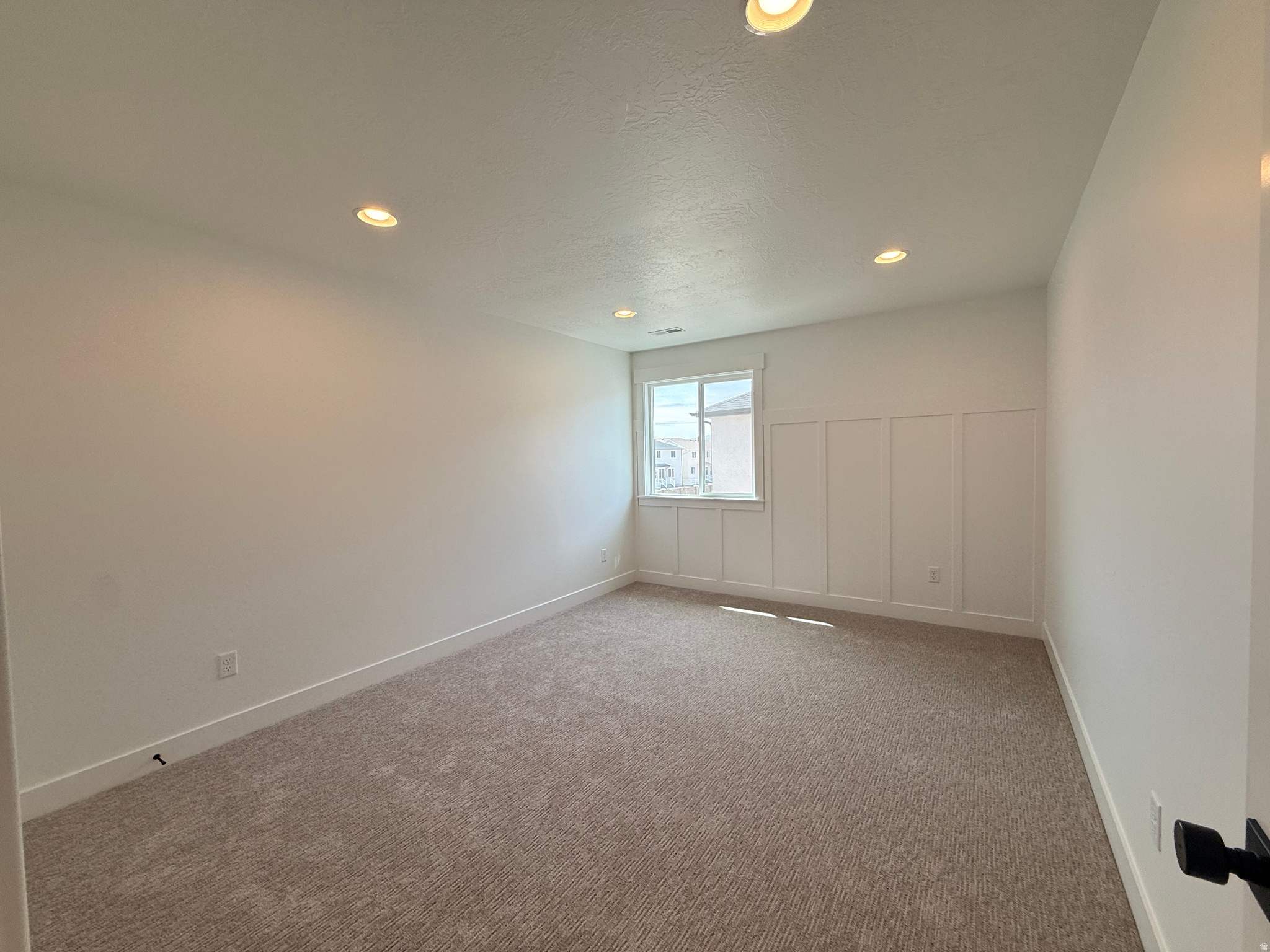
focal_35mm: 14
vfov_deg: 85.7
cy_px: 476
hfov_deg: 102.1
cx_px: 635
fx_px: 514
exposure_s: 1/213
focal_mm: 2.22
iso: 64
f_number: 2.2
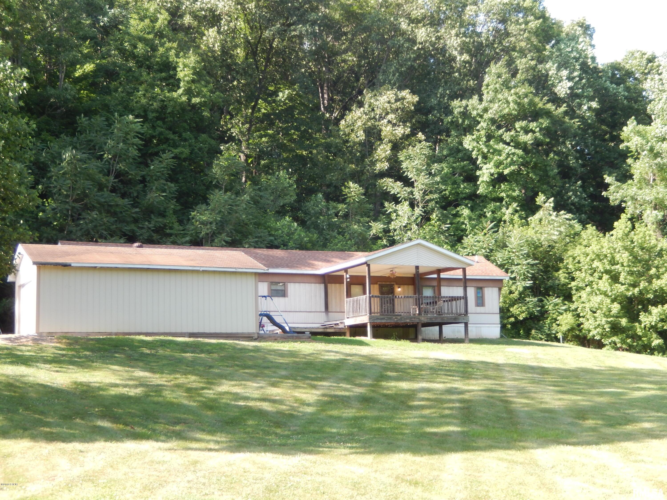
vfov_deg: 28.6
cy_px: 250
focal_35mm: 51
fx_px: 983
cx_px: 334
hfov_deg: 37.5
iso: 125
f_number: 4.5
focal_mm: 9.2
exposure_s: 1/100
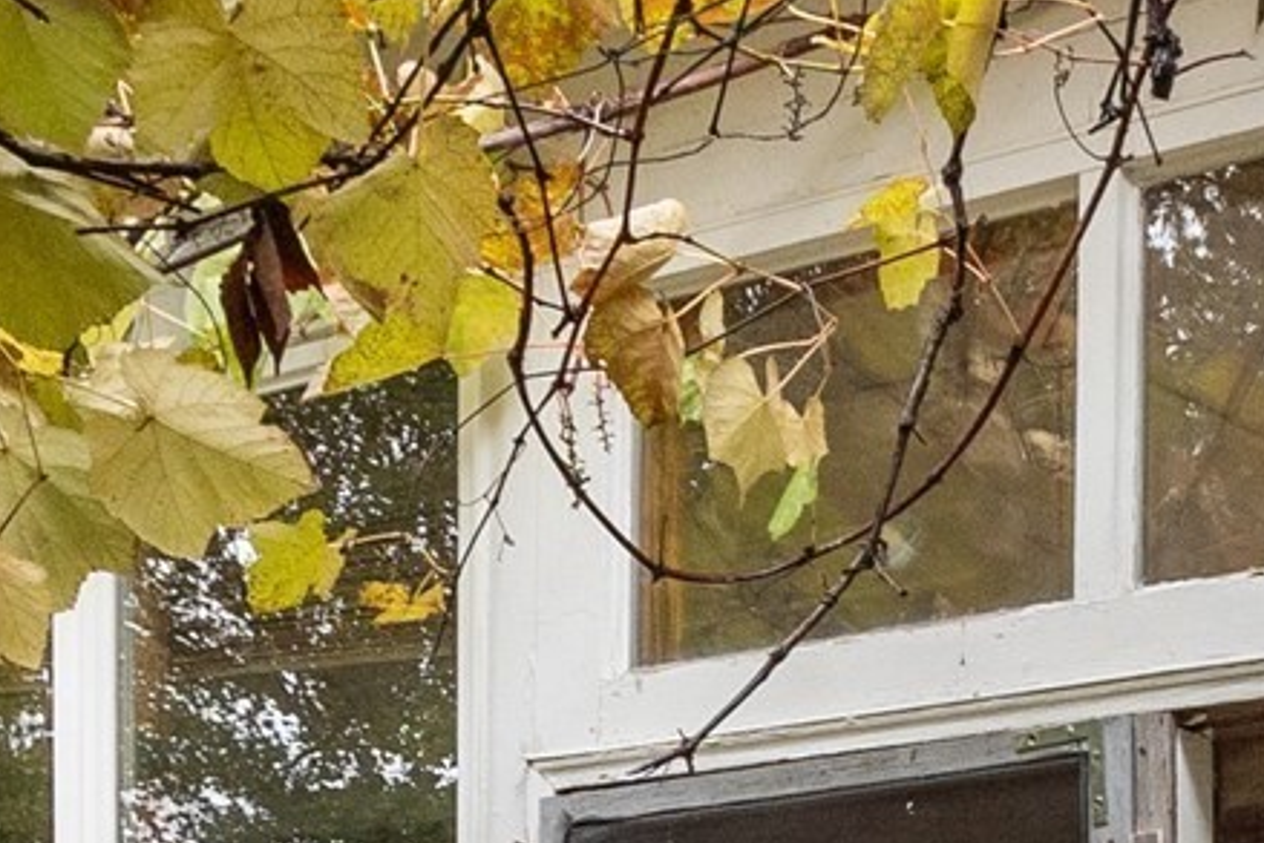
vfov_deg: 14.8
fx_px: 2950
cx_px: 1368
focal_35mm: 84
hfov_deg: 22.9
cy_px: 1357
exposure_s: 1/125
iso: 1250
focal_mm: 12
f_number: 8
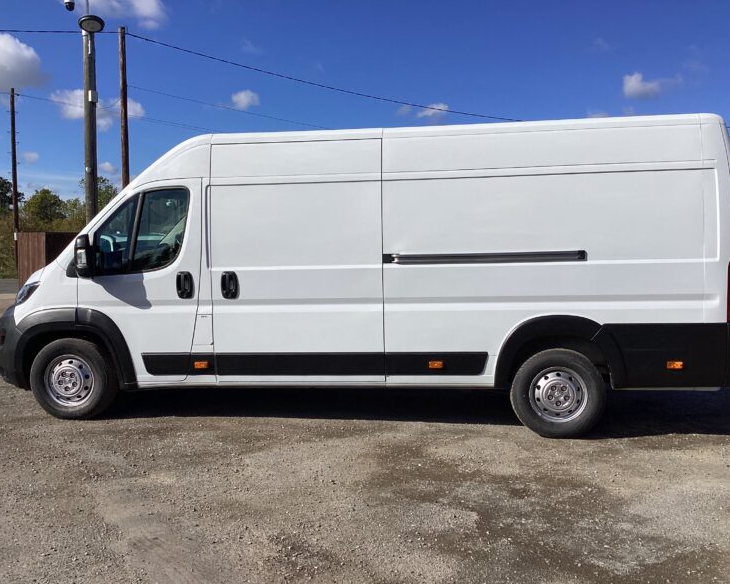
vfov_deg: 44.5
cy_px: 298
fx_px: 713
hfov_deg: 54.2
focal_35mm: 33
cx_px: 371
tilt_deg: -3.9
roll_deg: -0.5
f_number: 2.4
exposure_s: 1/2469
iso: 25
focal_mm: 3.3
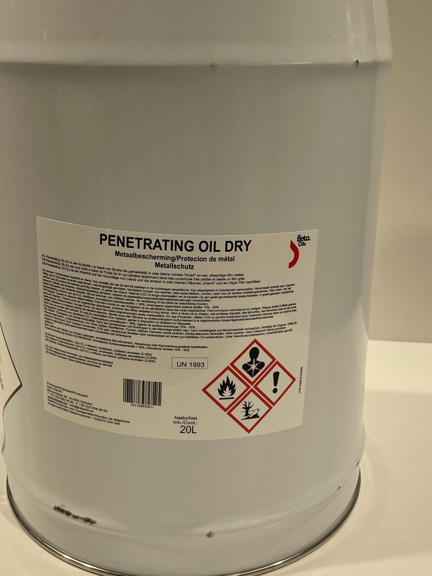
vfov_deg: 44.8
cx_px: 200
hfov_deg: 34.3
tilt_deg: -16.4
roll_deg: +0.4
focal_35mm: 42
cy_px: 270
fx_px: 699
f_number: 1.6
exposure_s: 1/1335
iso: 32
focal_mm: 4.2
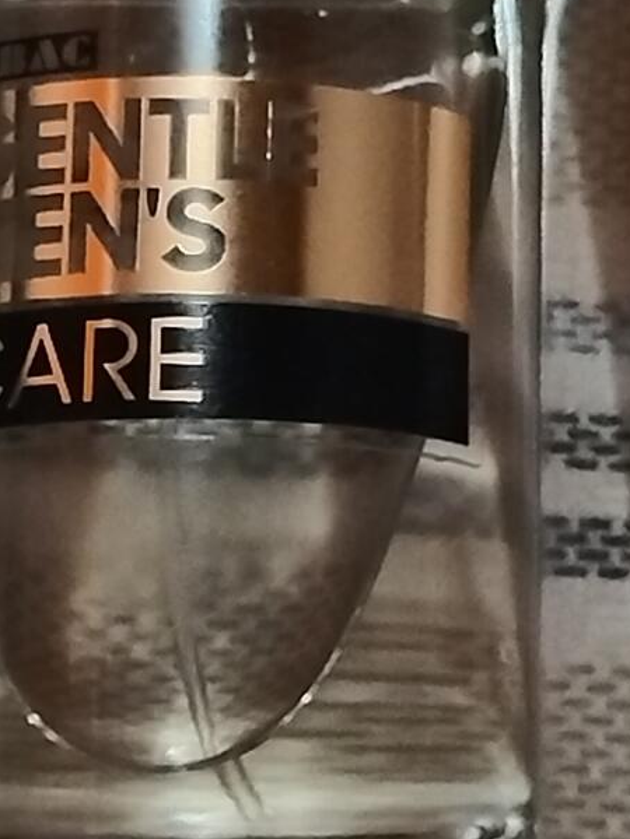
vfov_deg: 14.4
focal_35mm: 136
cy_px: 169
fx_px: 3300
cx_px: 591
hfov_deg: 10.8
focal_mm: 4.7
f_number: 1.8
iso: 2765
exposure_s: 1/25
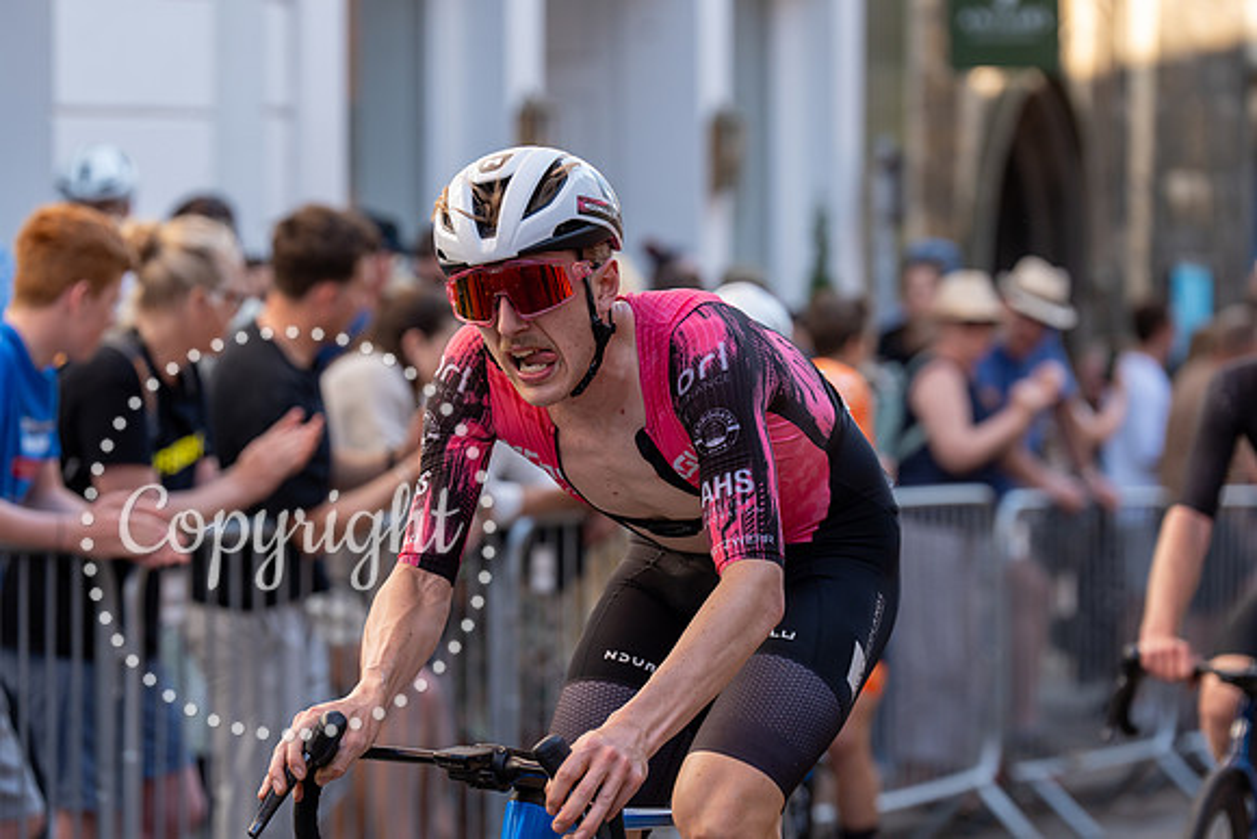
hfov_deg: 13.4
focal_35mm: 153
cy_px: 420
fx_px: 5343
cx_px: 628
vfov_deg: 9.0
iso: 800
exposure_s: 1/1000
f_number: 4
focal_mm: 153
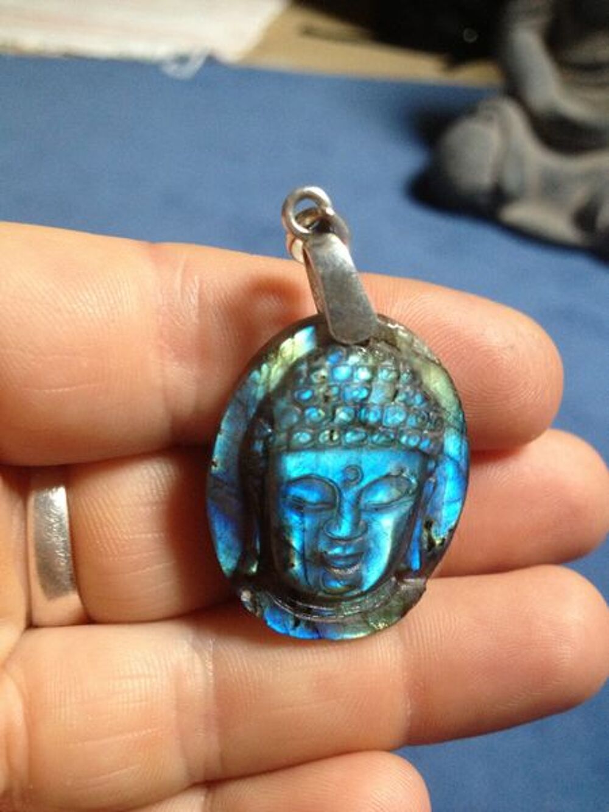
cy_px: 406
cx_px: 304
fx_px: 821
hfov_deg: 40.7
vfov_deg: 52.6
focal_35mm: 35
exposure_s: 1/20
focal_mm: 4.28
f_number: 2.4
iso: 250
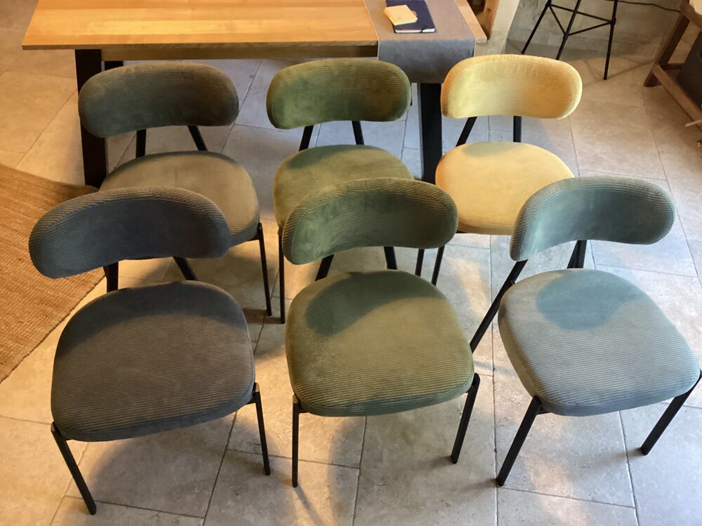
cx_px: 351
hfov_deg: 58.4
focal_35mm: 31
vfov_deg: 45.4
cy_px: 263
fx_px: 629
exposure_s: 1/30
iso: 500
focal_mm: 3.3
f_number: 2.4
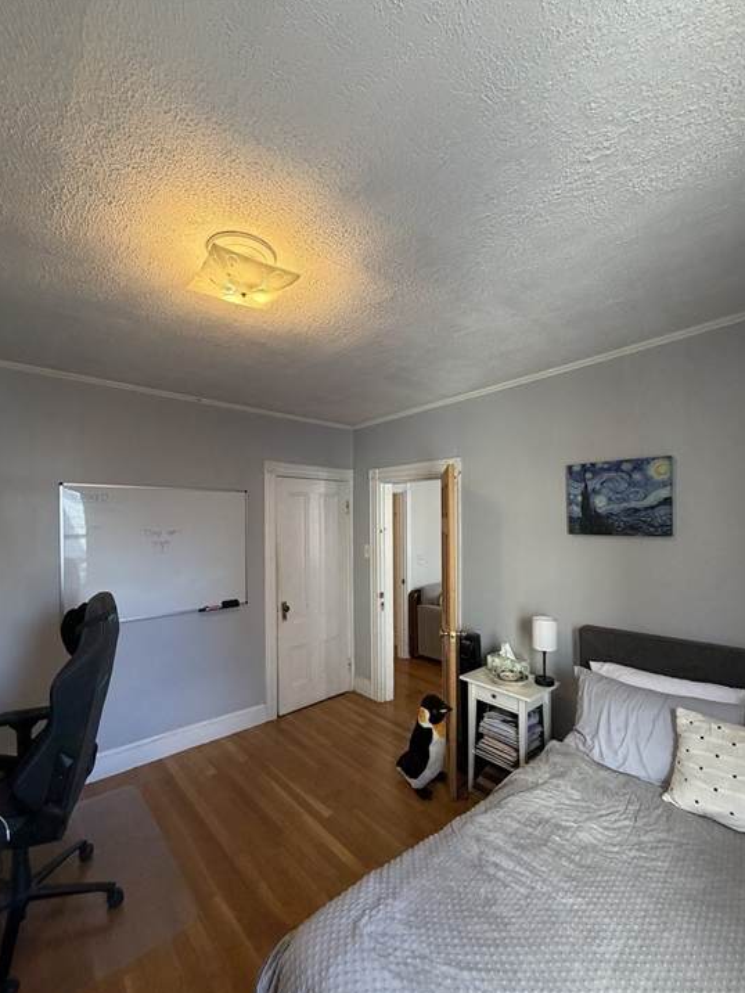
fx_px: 430
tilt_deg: -0.1
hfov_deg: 81.8
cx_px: 372
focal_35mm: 15
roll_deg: +0.7
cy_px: 524
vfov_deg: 98.1
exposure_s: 1/120
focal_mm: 2.22
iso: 320
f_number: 2.2
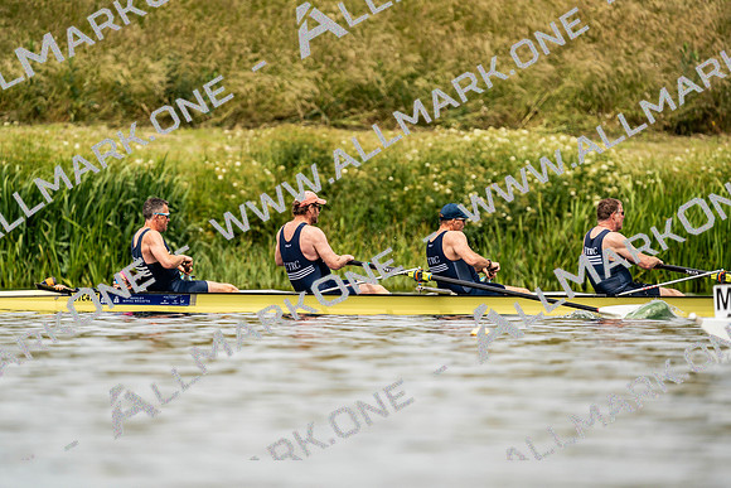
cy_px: 244
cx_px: 366
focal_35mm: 600
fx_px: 12186
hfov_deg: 3.4
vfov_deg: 2.3
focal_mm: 600
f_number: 6.3
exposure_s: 1/2000
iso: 250
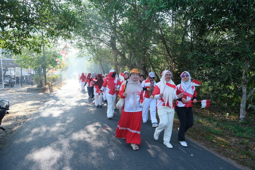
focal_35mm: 23
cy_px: 85
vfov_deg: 55.1
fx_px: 163
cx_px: 128
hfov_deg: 76.1
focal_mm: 15.6
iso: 400
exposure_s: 1/180
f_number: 5
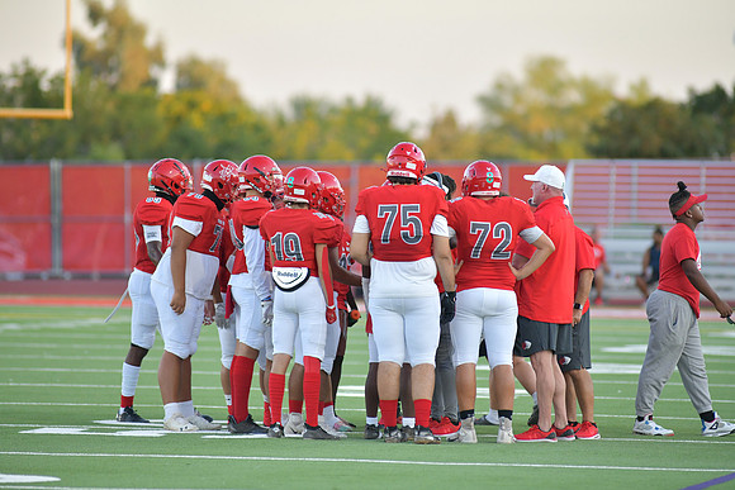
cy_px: 245
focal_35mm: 300
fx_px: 6126
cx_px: 368
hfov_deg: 6.9
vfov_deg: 4.6
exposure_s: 1/1250
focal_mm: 300
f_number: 3.5
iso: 1250
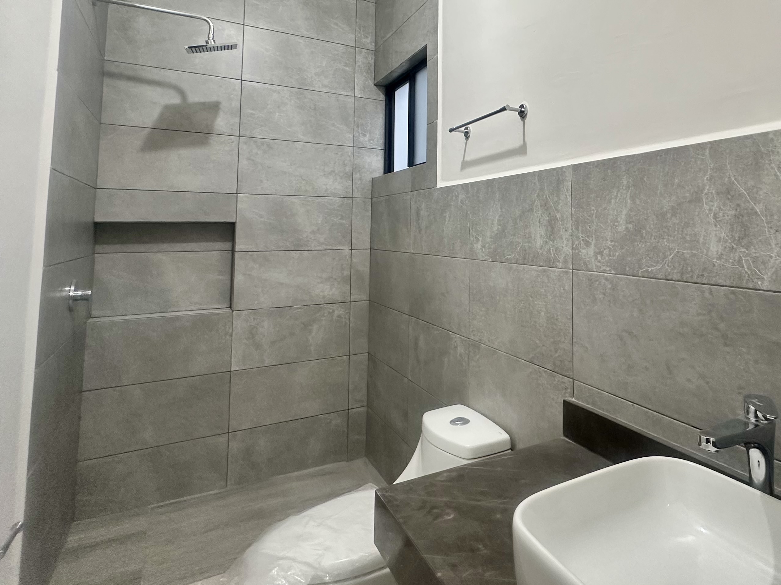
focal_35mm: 22
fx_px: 496
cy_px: 192
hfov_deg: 74.9
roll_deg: -0.3
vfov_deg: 59.6
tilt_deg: +5.2
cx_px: 492
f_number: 2.2
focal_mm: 2.22
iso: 320
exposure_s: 1/120
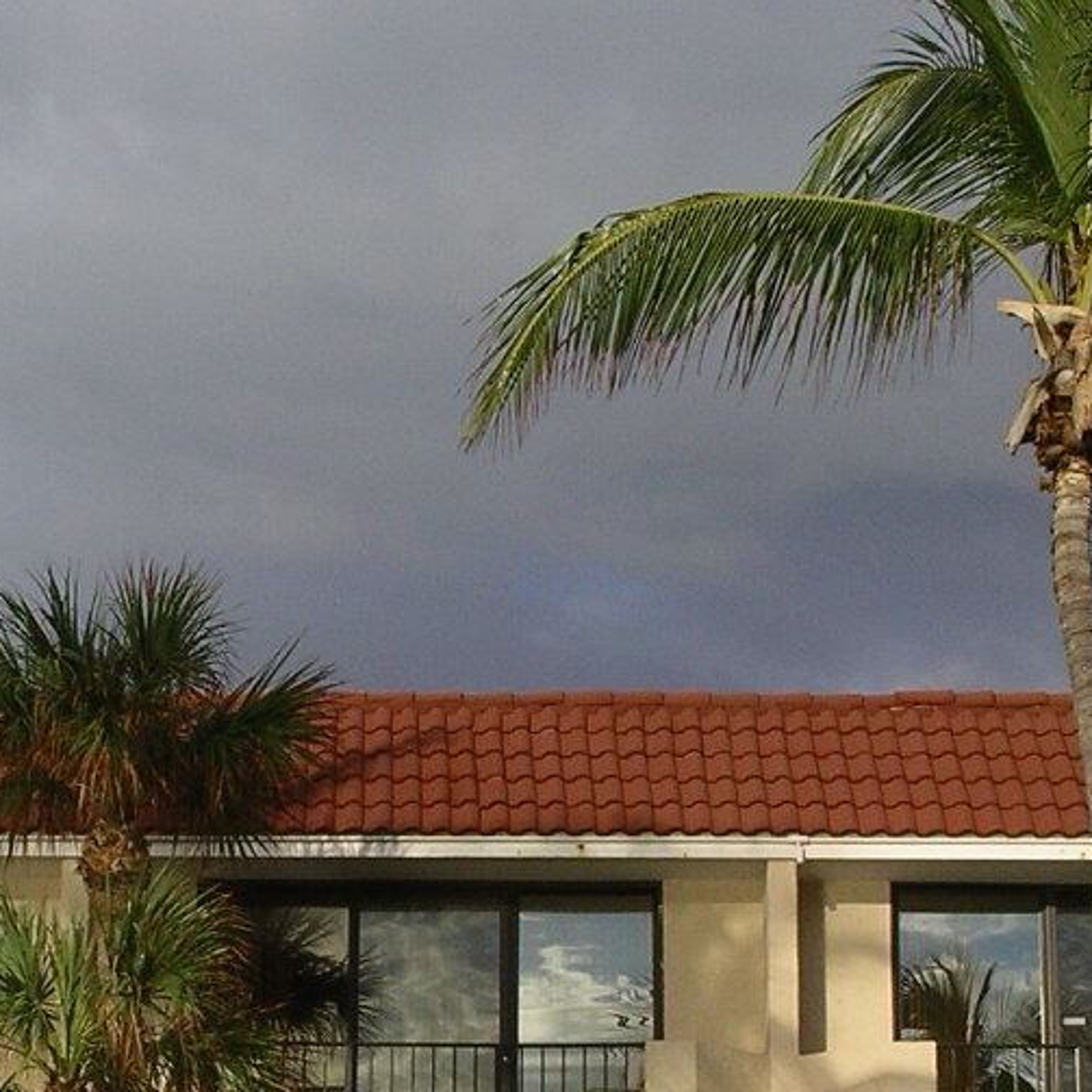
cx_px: 300
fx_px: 3712
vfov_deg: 16.6
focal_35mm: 104
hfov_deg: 16.7
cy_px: 936
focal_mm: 7.8
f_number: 5.6
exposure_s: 1/346
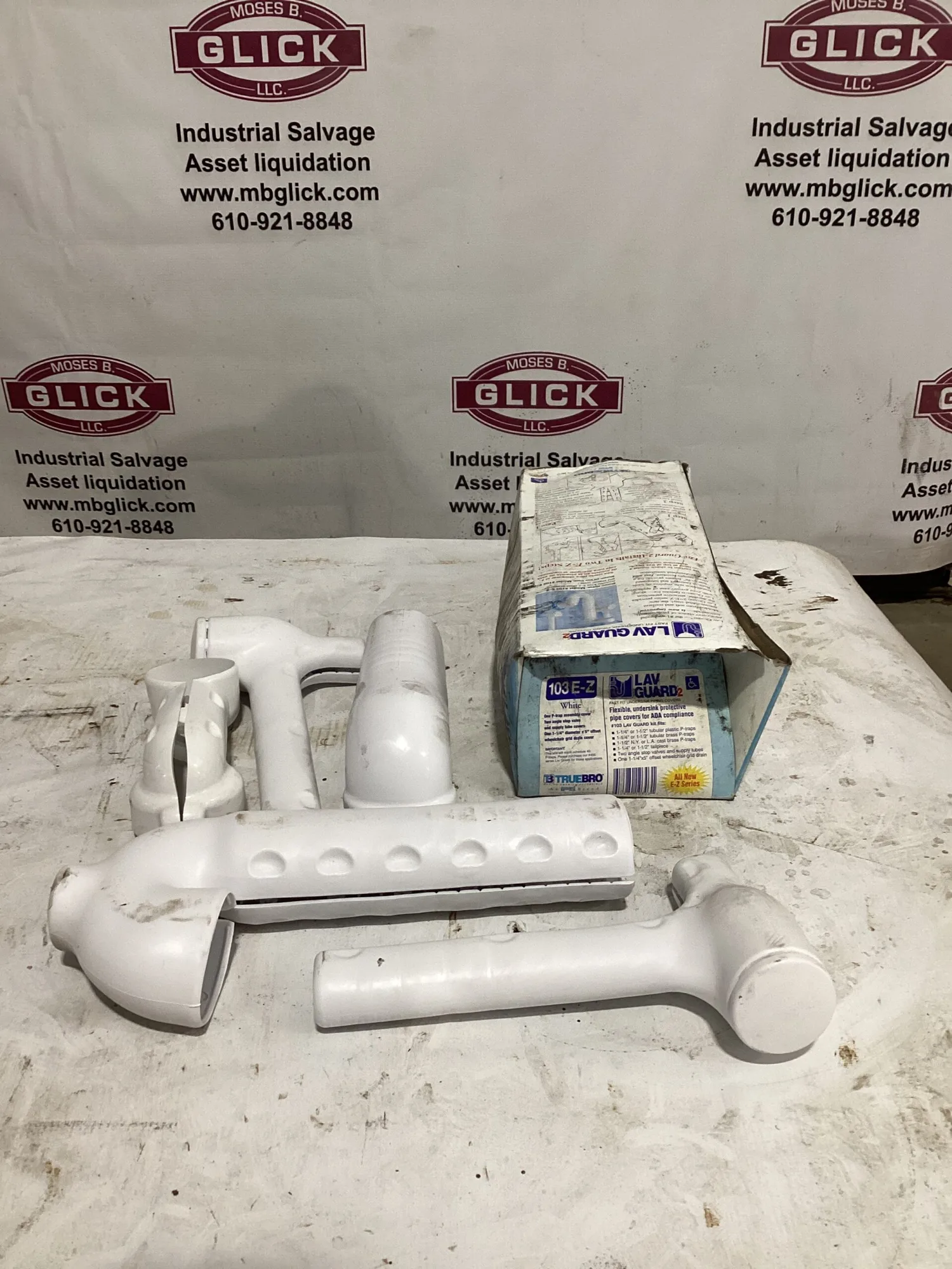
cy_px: 634
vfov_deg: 58.4
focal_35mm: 31
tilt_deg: -26.6
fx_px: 1137
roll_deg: +2.2
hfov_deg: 45.4
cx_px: 476
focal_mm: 3.3
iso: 125
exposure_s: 1/50
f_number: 2.4
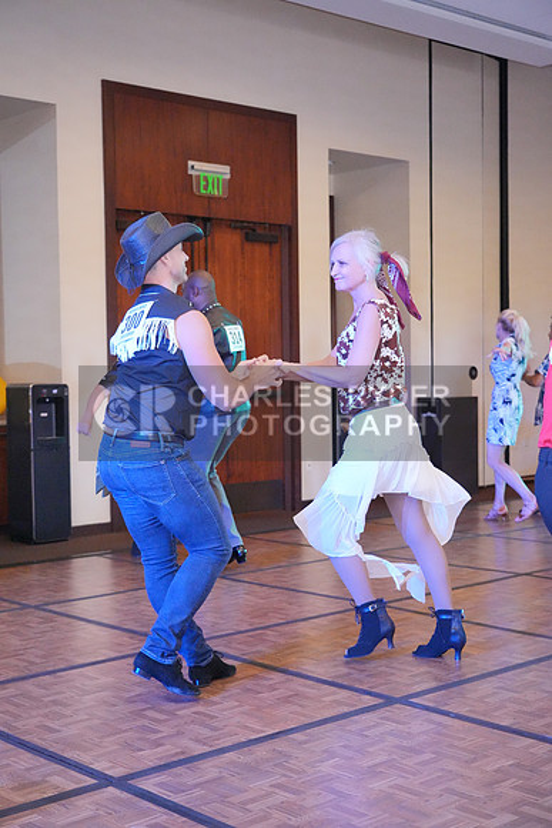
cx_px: 276
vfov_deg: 39.6
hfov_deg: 27.0
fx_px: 1149
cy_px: 414
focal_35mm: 50
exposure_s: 1/400
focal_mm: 50
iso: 12800
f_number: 4
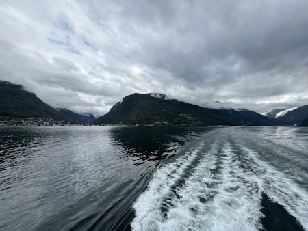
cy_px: 116
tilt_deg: +6.7
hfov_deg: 106.2
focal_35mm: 13
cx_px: 154
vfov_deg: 90.0
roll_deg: +0.6
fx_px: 116
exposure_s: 1/1727
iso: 32
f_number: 1.8
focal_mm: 1.57
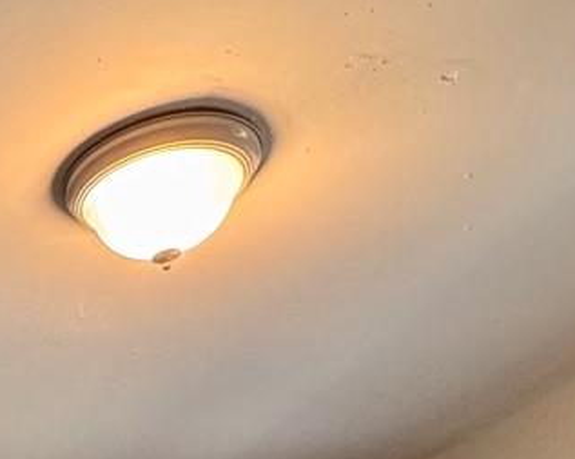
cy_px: 884
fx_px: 1173
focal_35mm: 69
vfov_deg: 17.1
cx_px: -250
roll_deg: -0.1
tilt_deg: +0.0
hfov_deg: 23.1
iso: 250
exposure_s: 1/60
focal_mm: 2.22
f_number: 2.2
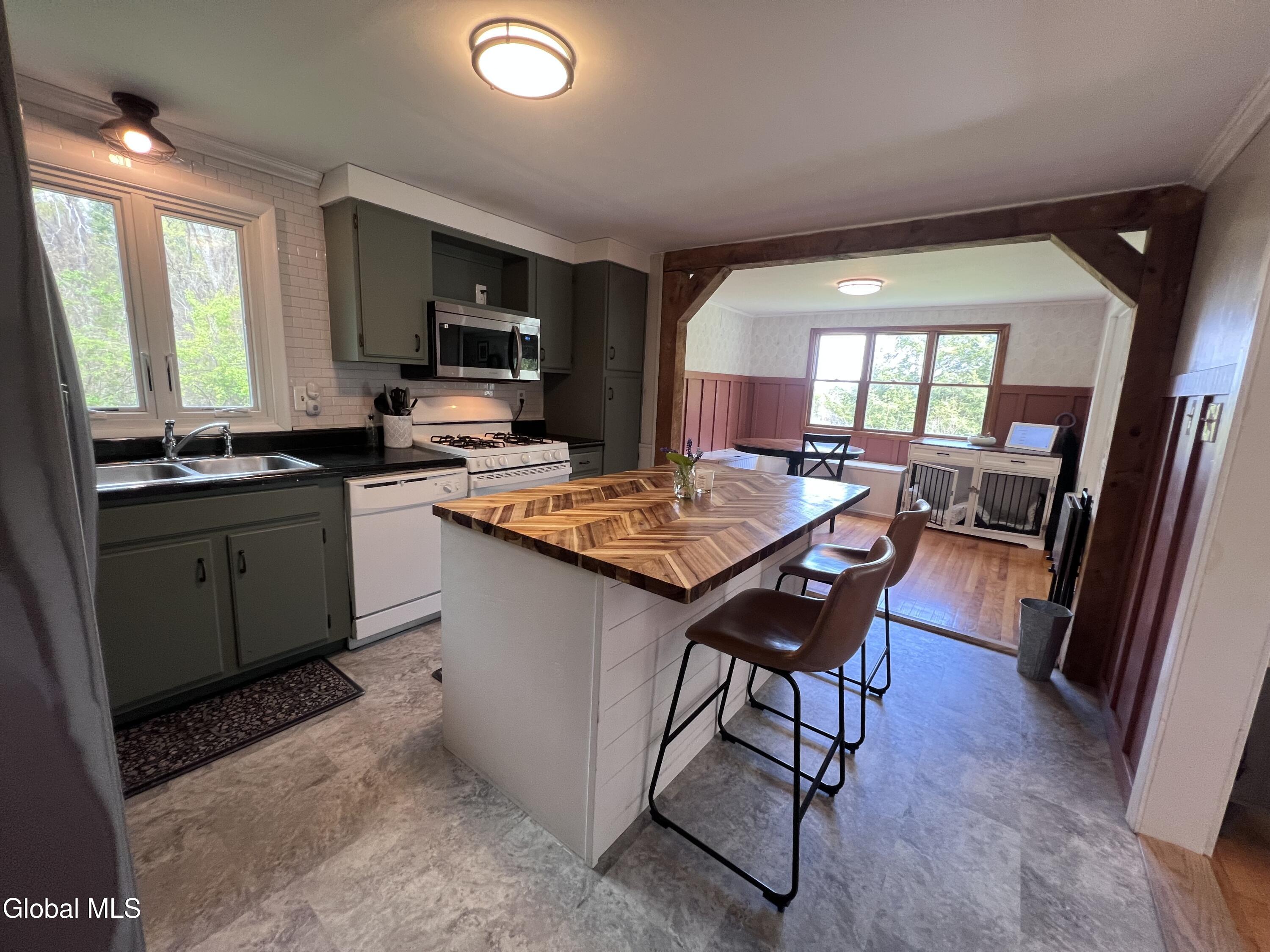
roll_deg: -2.6
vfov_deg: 89.9
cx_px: 635
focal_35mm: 13
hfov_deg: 106.2
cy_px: 476
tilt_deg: -10.6
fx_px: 477
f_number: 1.8
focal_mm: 1.57
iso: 160
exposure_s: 1/60
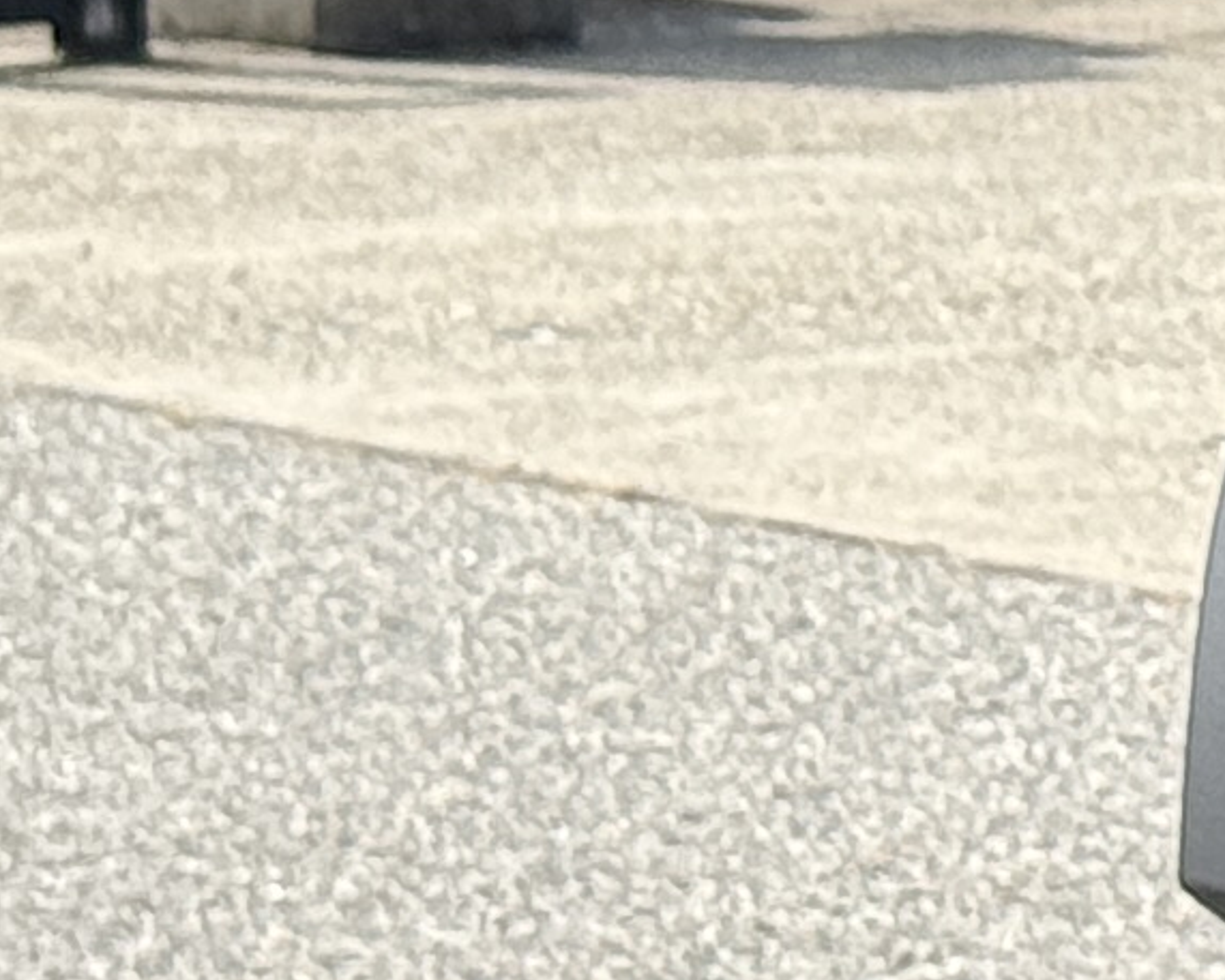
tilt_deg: -6.5
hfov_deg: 5.4
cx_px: 3962
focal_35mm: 331
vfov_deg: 4.7
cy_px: 159
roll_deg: +0.8
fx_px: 12003
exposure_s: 1/1678
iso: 100
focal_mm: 6.76
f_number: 1.78
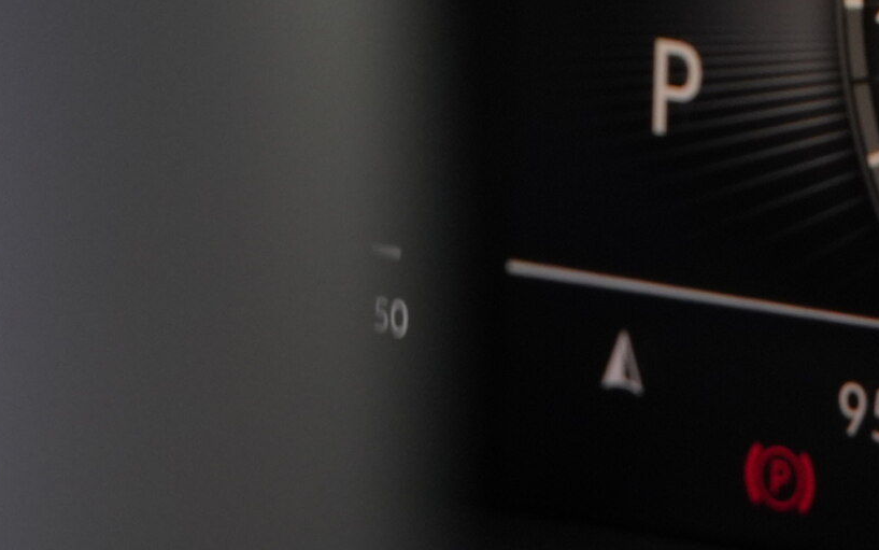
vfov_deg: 5.2
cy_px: -101
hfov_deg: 8.2
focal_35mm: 254
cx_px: 1122
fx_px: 6076
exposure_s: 1/125
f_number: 5
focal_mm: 53
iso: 800
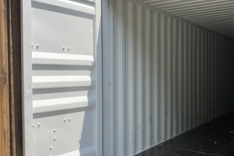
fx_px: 266
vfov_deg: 32.6
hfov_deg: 46.8
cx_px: 151
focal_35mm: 41
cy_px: 79
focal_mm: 3
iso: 25
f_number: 1.8
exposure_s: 1/1098
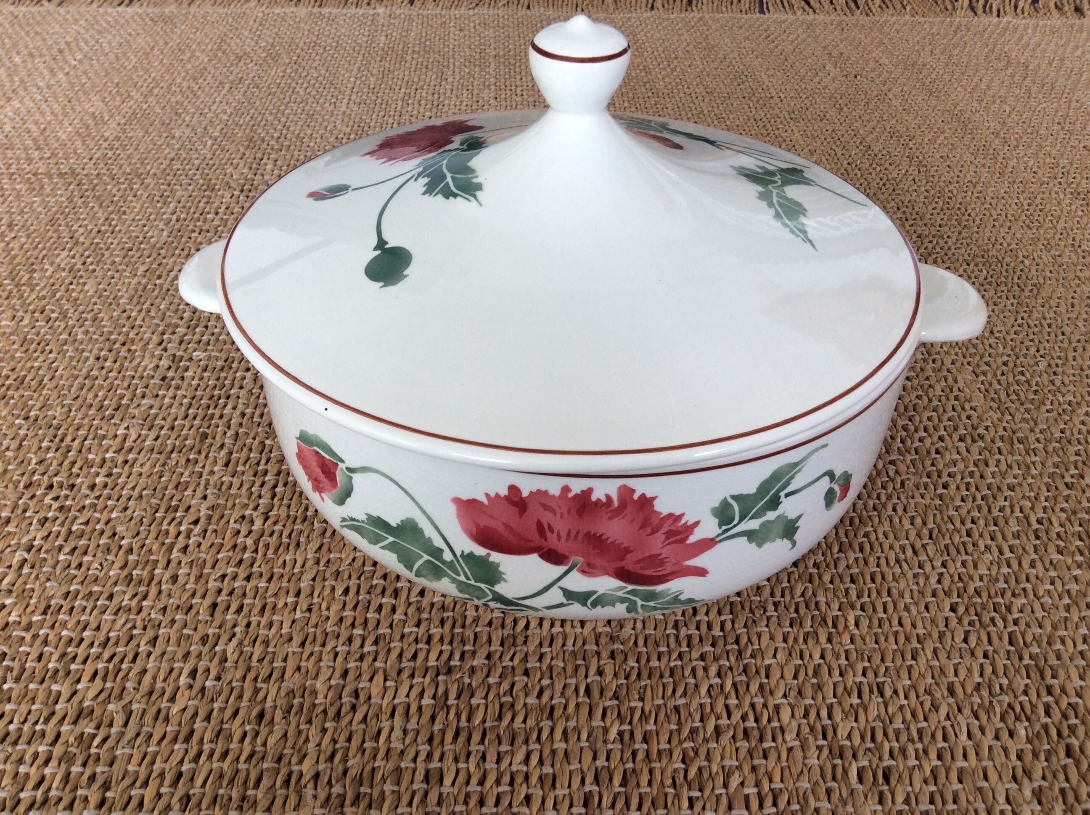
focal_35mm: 32
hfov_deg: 56.9
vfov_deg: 44.1
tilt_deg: -38.3
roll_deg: +0.6
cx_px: 545
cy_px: 408
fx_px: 1006
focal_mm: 3.3
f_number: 2.4
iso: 50
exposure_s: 1/50
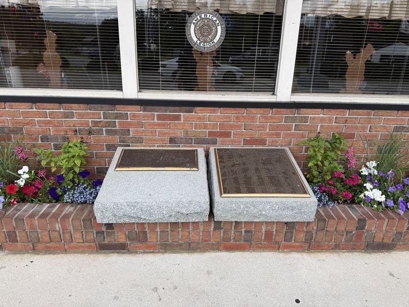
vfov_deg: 56.8
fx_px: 284
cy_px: 154
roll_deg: -1.4
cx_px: 204
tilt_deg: -20.5
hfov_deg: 71.6
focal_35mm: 24
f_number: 1.78
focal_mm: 6.76
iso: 80
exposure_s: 1/805
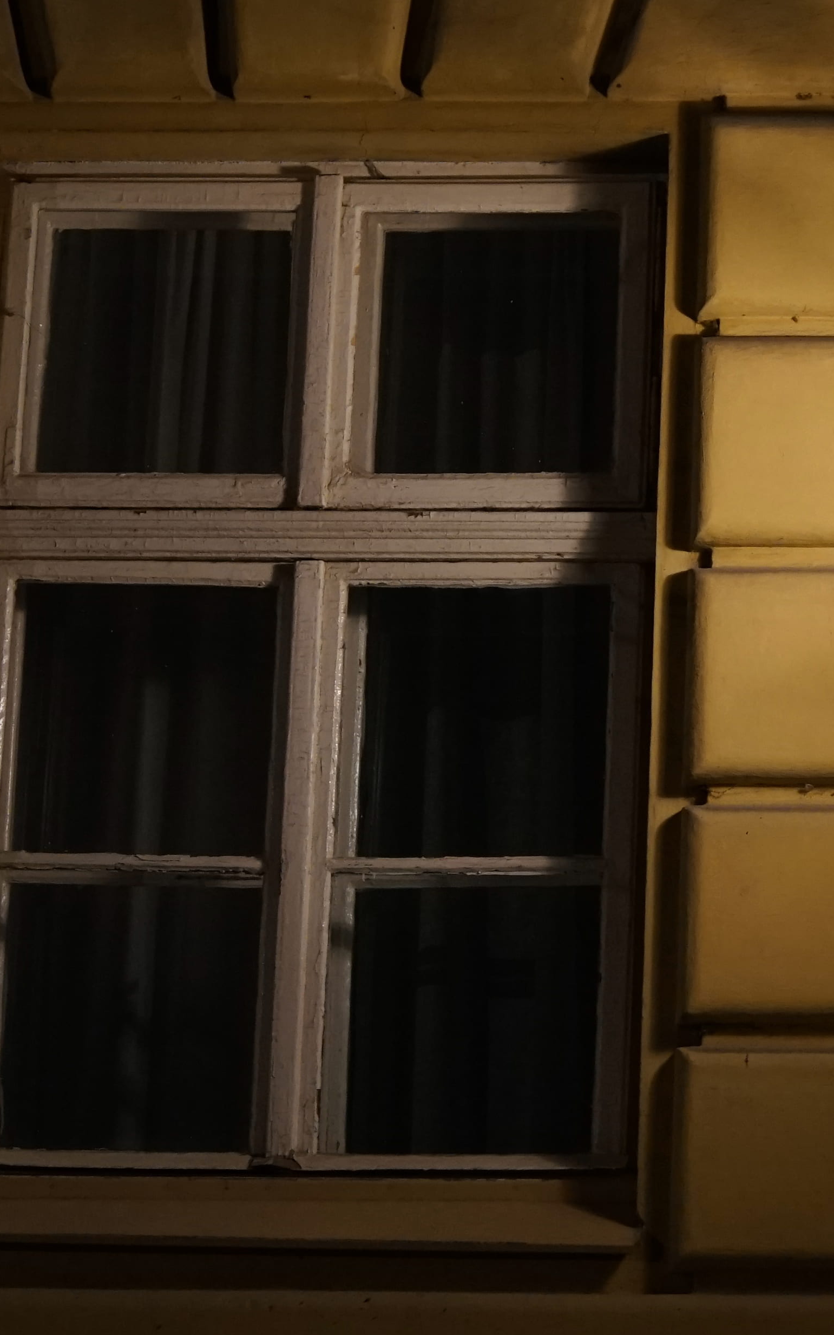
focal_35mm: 124
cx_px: 1291
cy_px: 407
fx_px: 4510
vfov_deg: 16.8
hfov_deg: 10.2
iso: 1600
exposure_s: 1/15
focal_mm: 50
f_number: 5
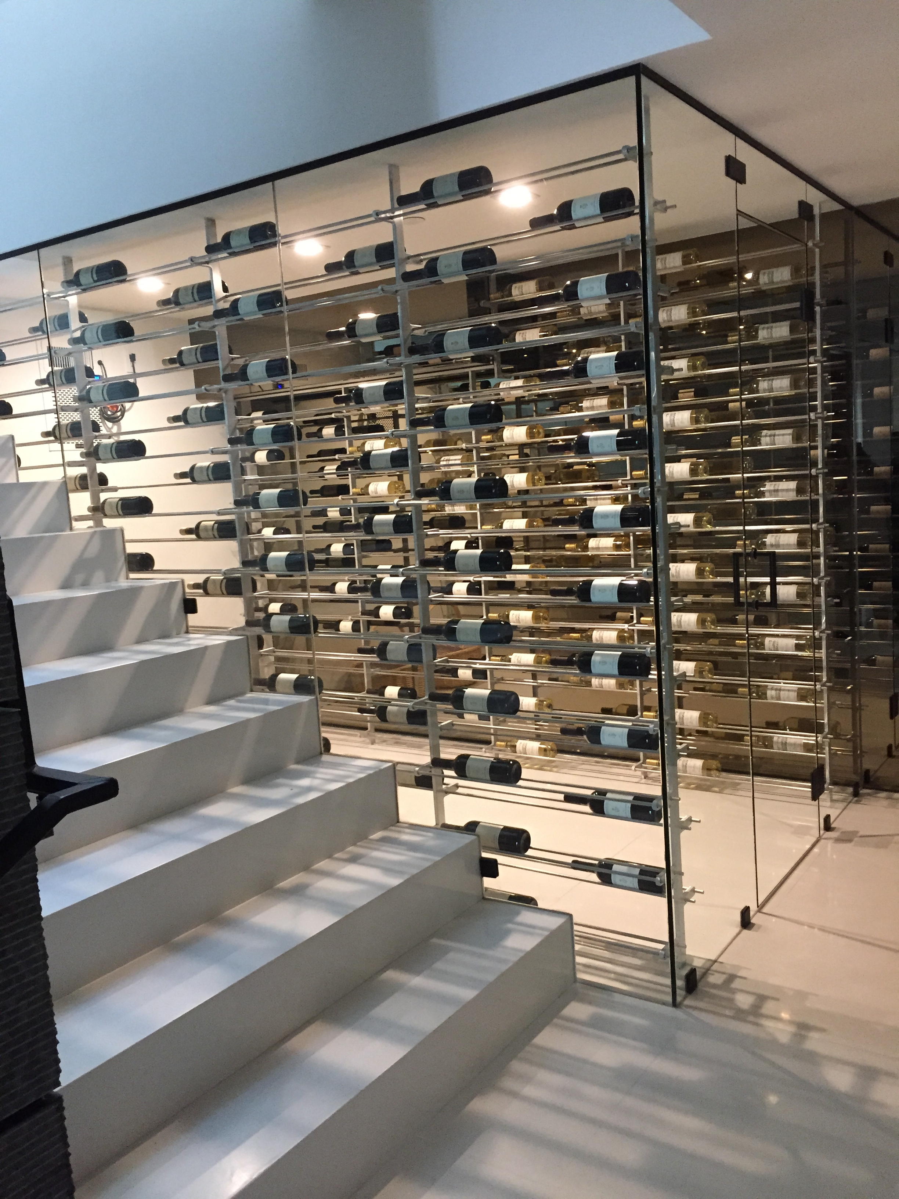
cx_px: 450
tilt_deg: -6.3
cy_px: 600
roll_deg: +3.6
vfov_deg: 61.7
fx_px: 1004
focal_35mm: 29
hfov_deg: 48.2
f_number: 2.2
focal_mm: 4.15
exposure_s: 1/30
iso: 200
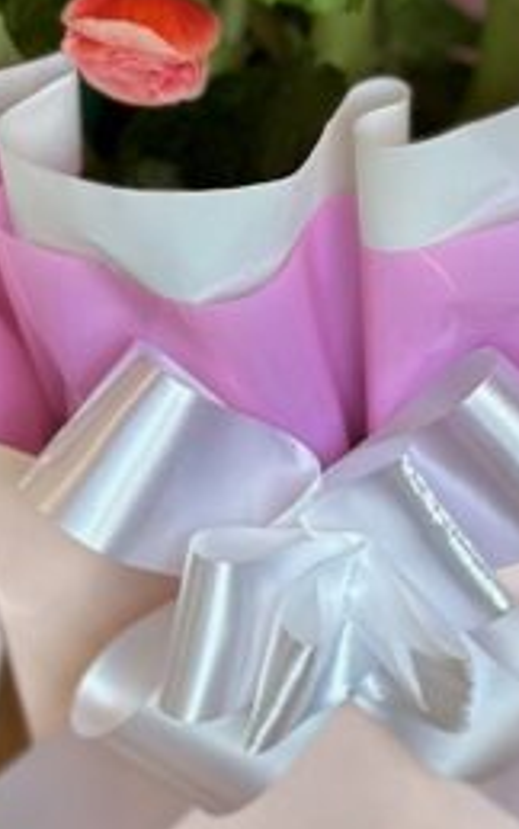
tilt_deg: -16.0
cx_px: 292
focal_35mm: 201
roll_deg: -0.2
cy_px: -112
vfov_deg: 10.3
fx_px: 4546
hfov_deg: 6.5
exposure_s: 1/120
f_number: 1.78
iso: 80
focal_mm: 6.86
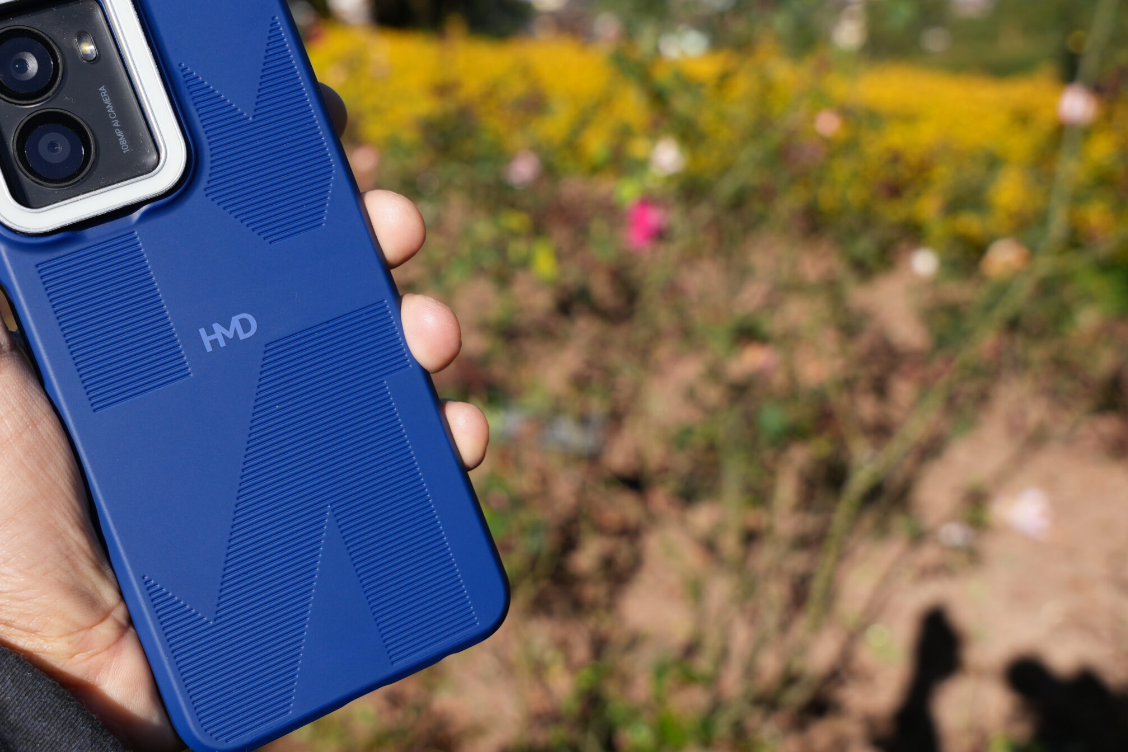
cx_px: 462
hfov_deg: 41.1
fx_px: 1499
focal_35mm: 48
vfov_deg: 28.2
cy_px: 358
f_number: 4.5
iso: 100
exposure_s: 1/800
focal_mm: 25.1
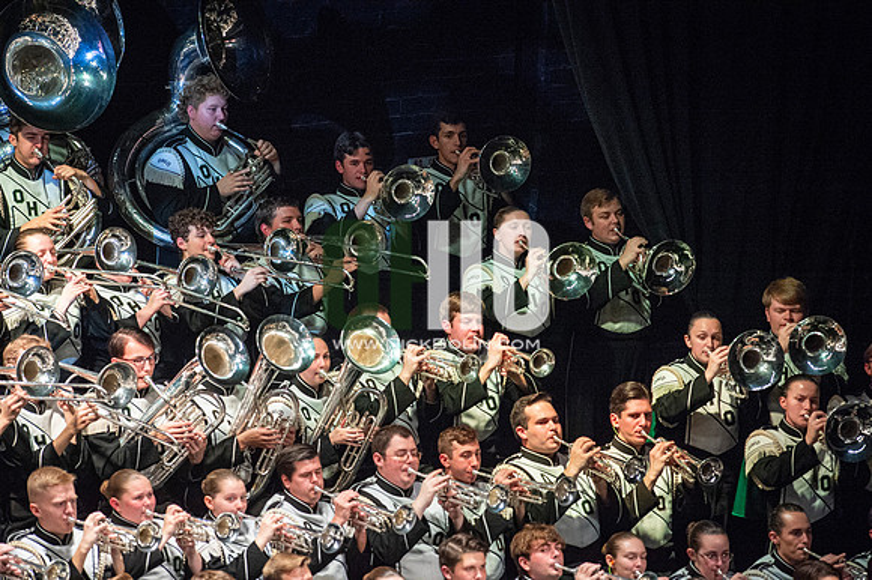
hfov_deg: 6.9
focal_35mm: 300
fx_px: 7262
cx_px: 436
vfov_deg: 4.6
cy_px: 290
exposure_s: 1/400
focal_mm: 300
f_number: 5.6
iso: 5000
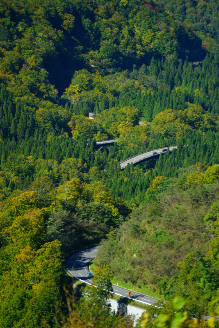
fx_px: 2188
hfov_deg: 5.7
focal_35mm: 240
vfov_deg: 8.6
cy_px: 164
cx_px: 110
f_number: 6.3
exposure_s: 1/250
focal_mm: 240
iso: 200
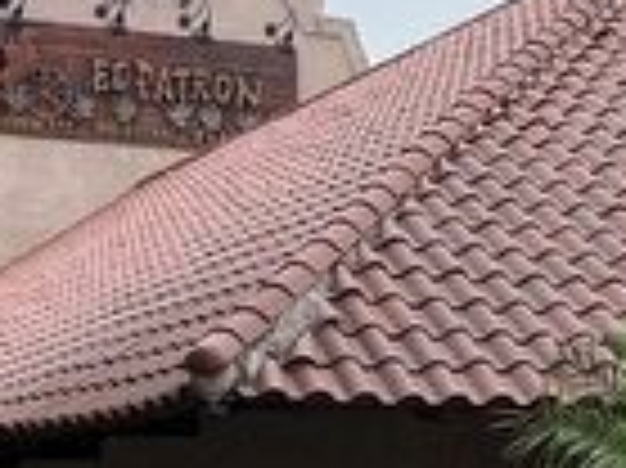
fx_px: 2710
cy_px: 356
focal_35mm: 150
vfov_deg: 9.9
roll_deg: +0.9
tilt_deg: +4.5
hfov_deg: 13.1
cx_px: 545
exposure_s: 1/2268
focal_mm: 5.1
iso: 50
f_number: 1.6
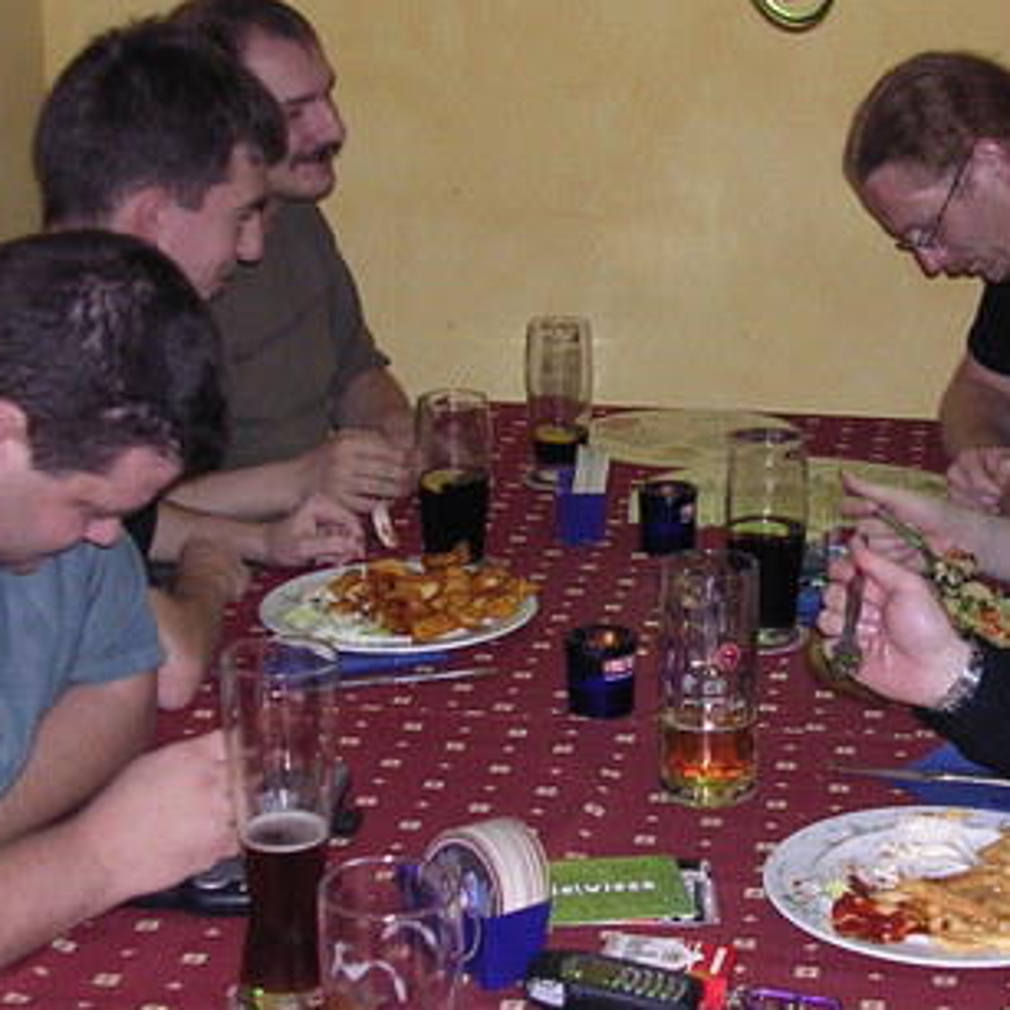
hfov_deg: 24.5
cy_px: 549
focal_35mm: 70
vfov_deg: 24.6
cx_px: 684
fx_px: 2311
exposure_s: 1/60.1
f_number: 2.8
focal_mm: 5.8
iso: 189
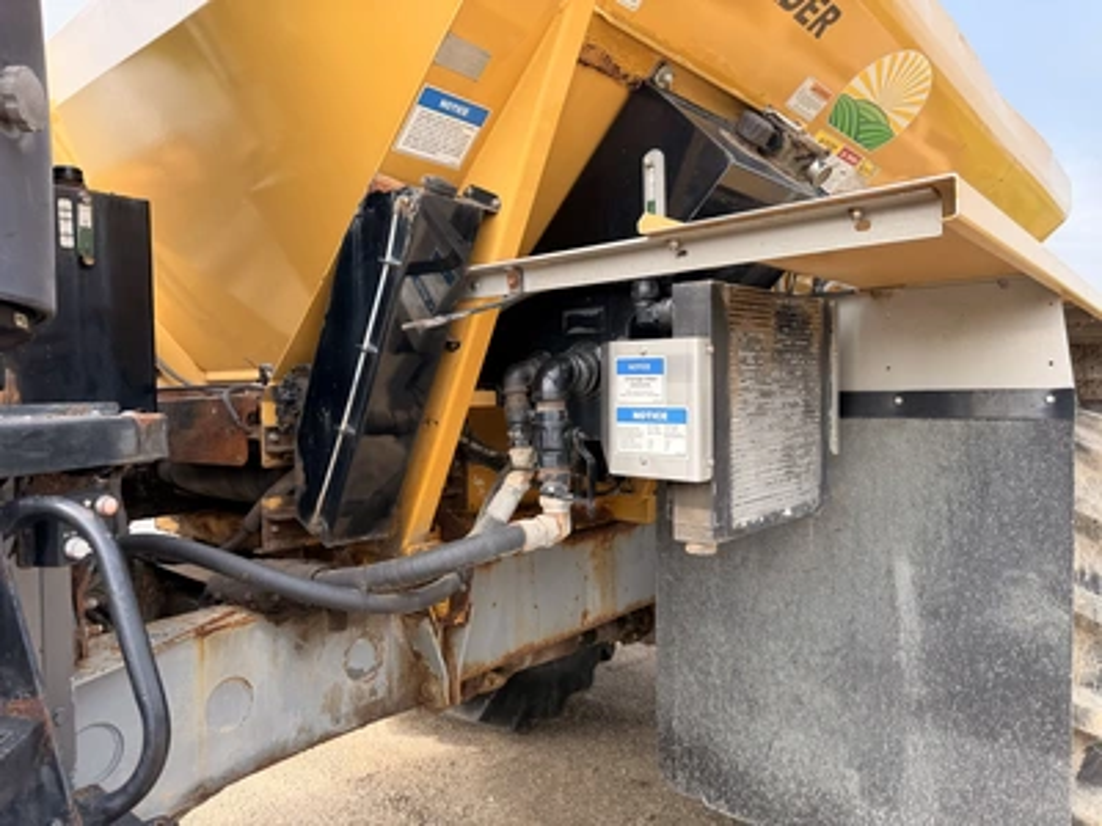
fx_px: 764
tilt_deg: +2.7
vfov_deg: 56.8
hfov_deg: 71.6
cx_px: 551
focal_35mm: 24
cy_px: 413
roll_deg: +4.0
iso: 80
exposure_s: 1/665
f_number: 1.78
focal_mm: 6.76
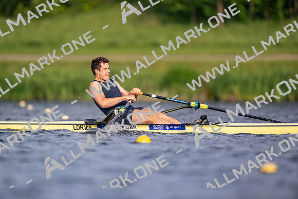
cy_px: 100
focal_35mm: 600
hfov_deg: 3.4
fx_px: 4968
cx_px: 149
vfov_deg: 2.3
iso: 320
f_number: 4
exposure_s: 1/2500
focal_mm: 600
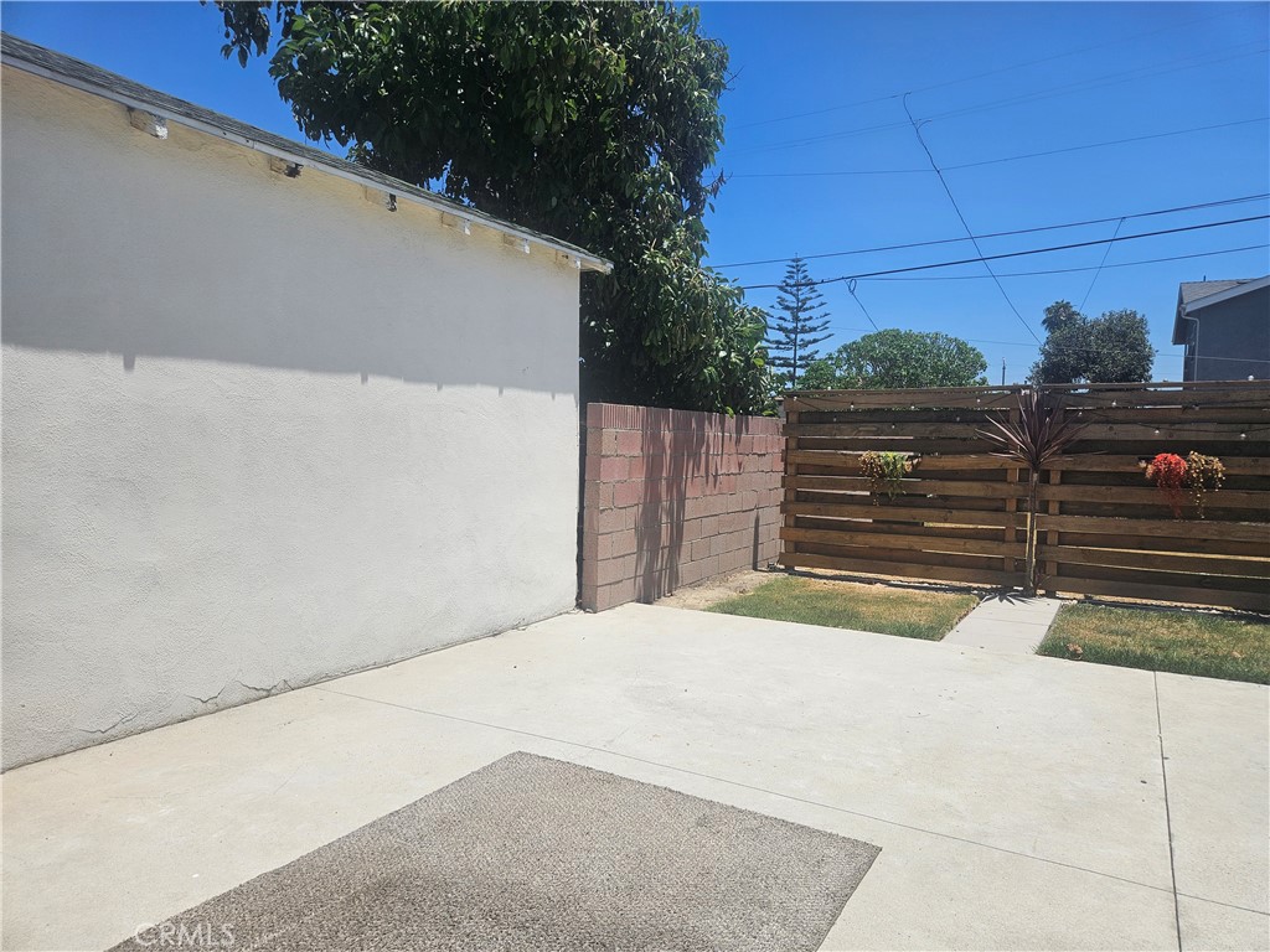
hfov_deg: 73.9
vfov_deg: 58.9
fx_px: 844
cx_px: 635
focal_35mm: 23
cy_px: 476
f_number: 1.8
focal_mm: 5.4
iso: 25
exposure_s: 1/3589
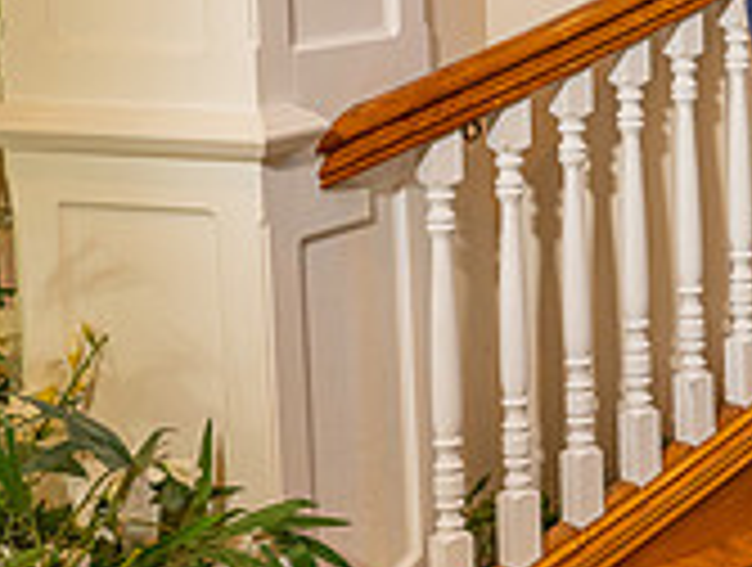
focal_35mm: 95
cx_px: 1184
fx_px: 2068
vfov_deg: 15.5
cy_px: 101
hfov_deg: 18.0
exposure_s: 1/125
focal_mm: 28.5
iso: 1000
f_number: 4.5
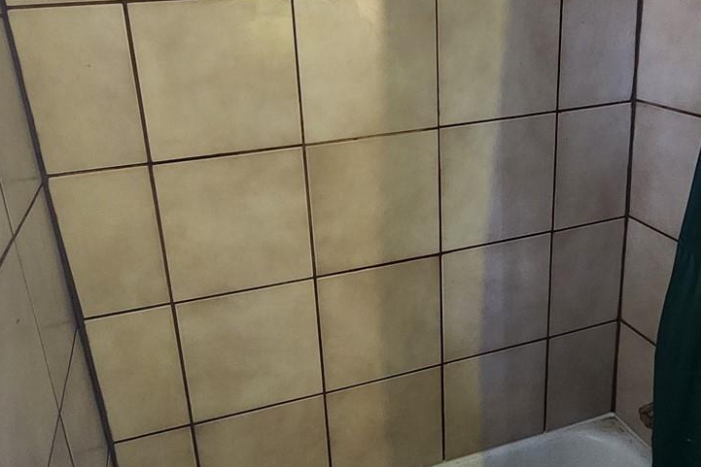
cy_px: 184
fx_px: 584
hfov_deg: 61.9
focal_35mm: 30
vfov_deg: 43.4
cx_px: 368
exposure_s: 1/30
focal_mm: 2.2
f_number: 2.2
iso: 500
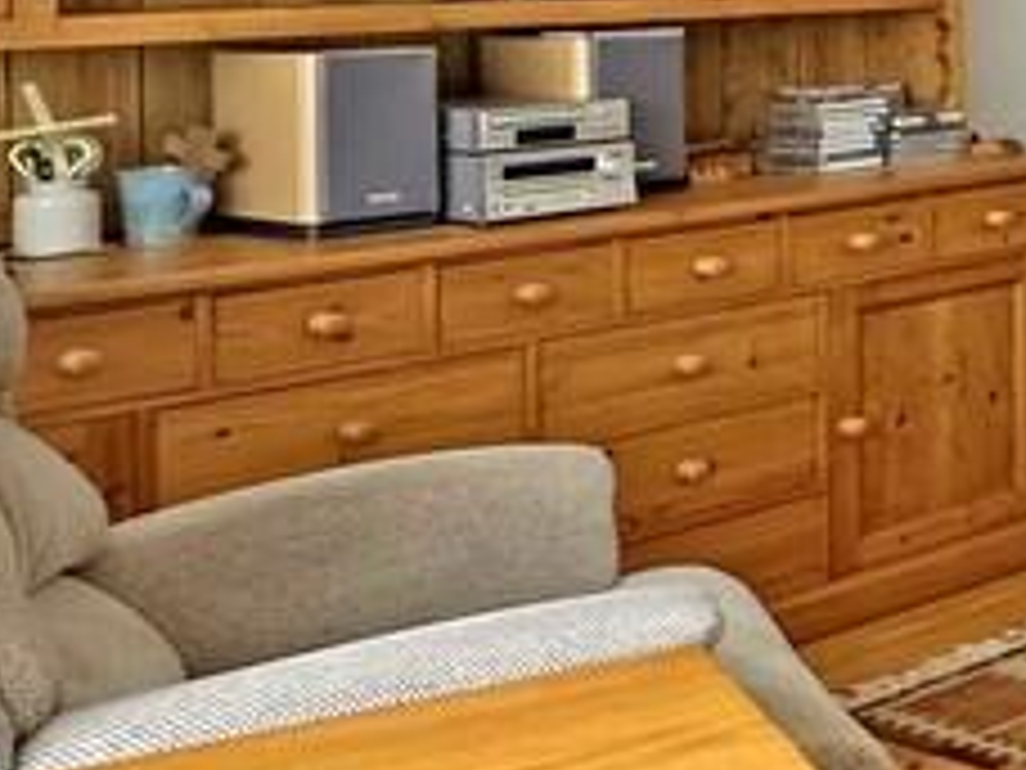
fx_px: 1867
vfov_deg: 22.9
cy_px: 644
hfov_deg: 22.2
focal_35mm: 63
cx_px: 1728
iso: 320
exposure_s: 1/80
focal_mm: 2.22
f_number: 2.2
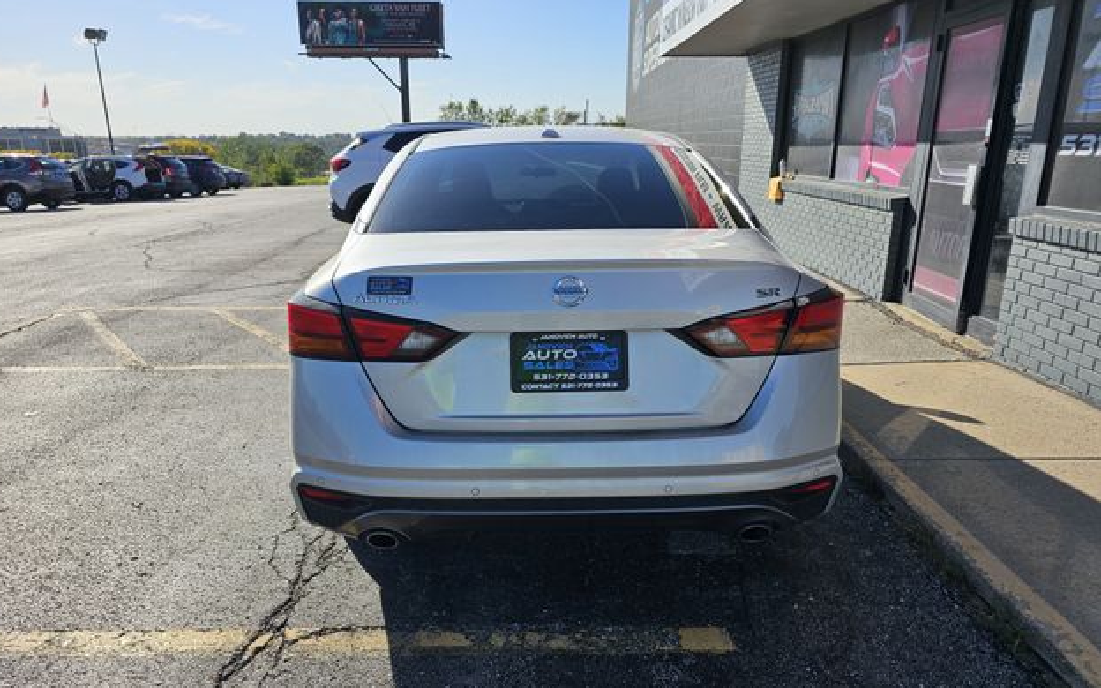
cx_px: 538
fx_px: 750
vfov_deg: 49.3
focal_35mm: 25
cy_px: 362
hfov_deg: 72.5
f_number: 1.7
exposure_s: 1/919
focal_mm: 6.3
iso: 10
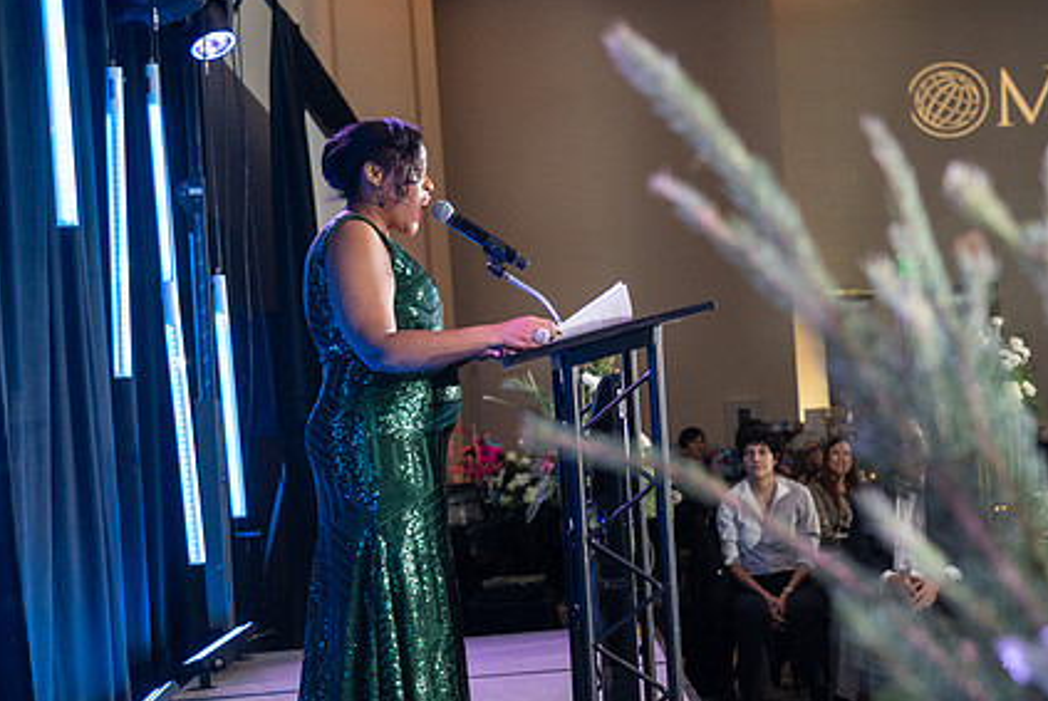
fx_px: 1836
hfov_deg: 31.7
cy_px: 368
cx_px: 666
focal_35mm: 63
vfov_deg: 21.6
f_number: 4
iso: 1600
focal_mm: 46
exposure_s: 1/200
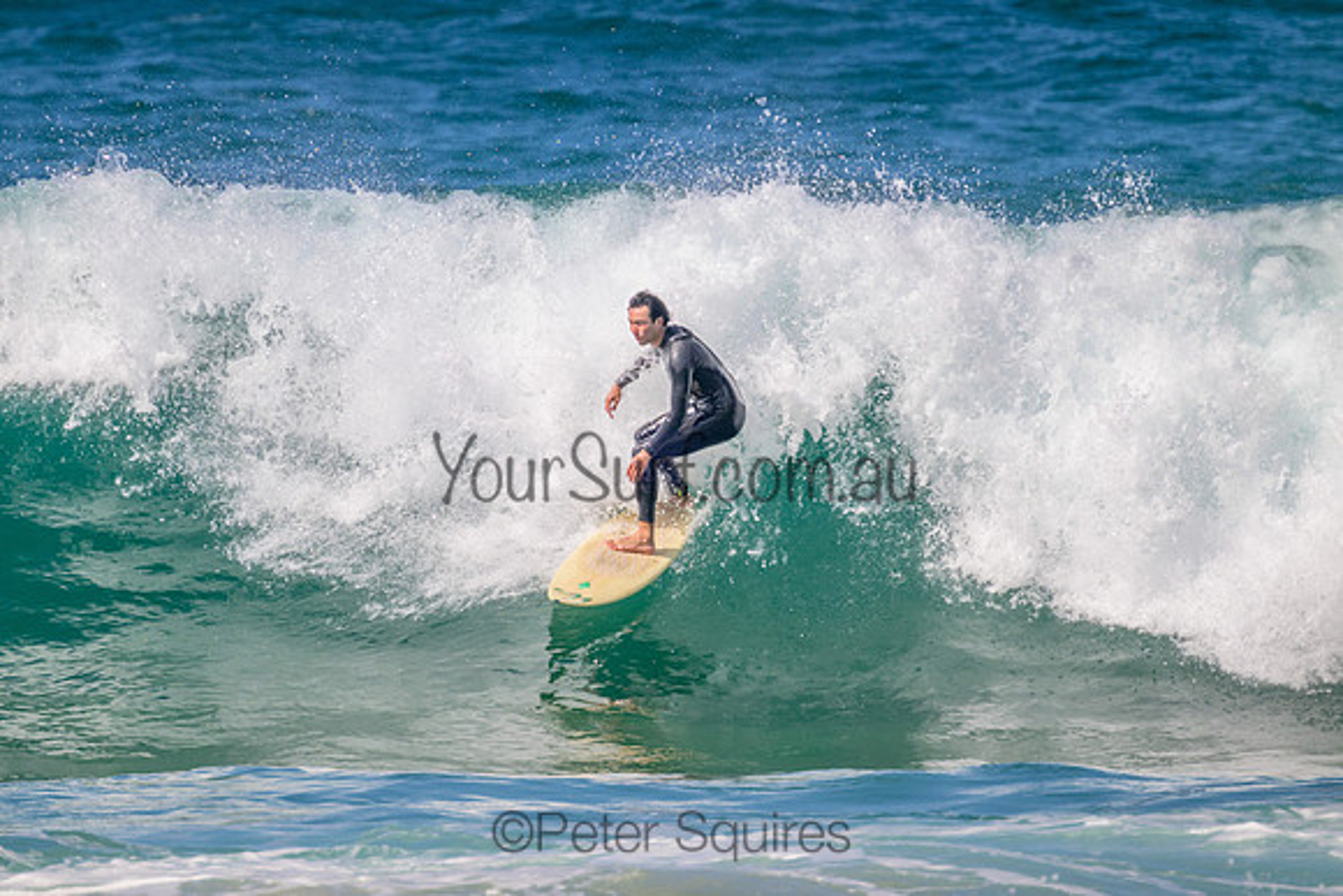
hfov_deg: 2.6
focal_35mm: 800
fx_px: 29850
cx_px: 672
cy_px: 448
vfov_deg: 1.7
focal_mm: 800
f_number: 11
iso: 640
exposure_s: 1/1600
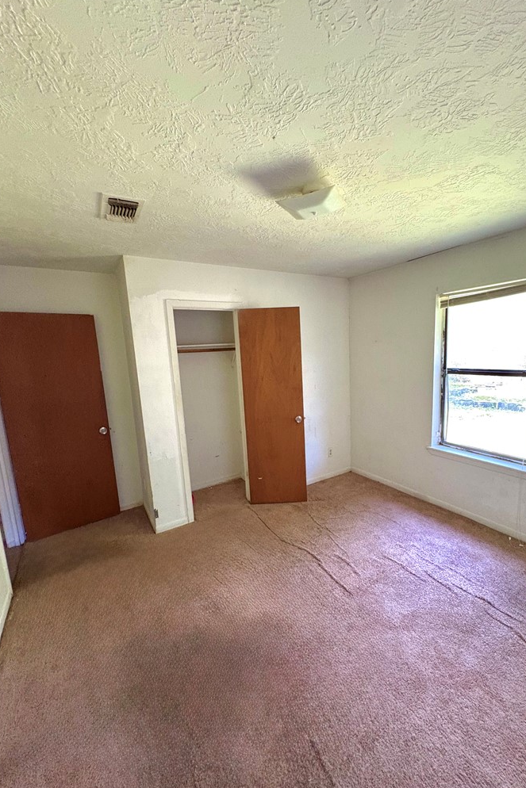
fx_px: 329
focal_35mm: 15
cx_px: 295
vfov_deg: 100.4
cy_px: 403
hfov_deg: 77.0
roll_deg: +1.5
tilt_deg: -7.7
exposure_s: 1/60
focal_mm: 2.22
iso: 640
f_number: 2.2
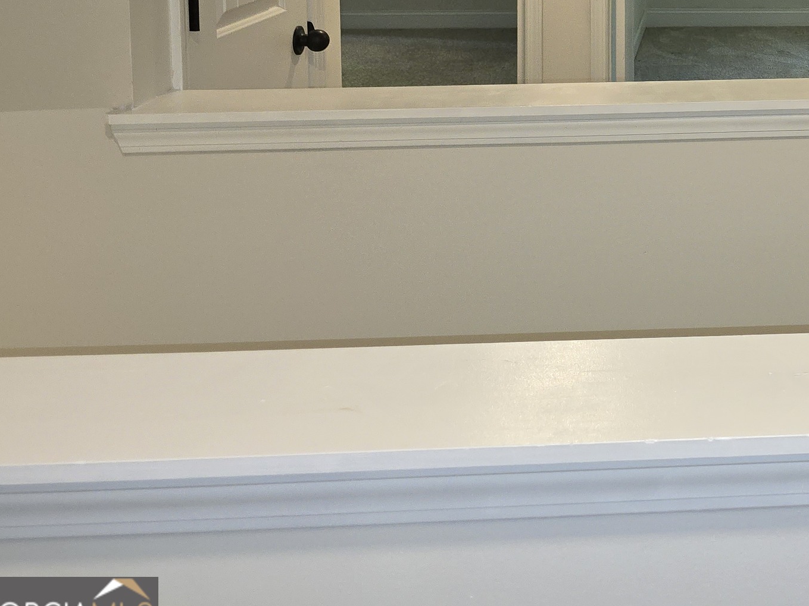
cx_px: 867
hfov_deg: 32.8
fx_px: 1215
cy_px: -40
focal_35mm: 52
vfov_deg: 26.1
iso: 100
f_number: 1.7
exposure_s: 1/30
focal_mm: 6.3
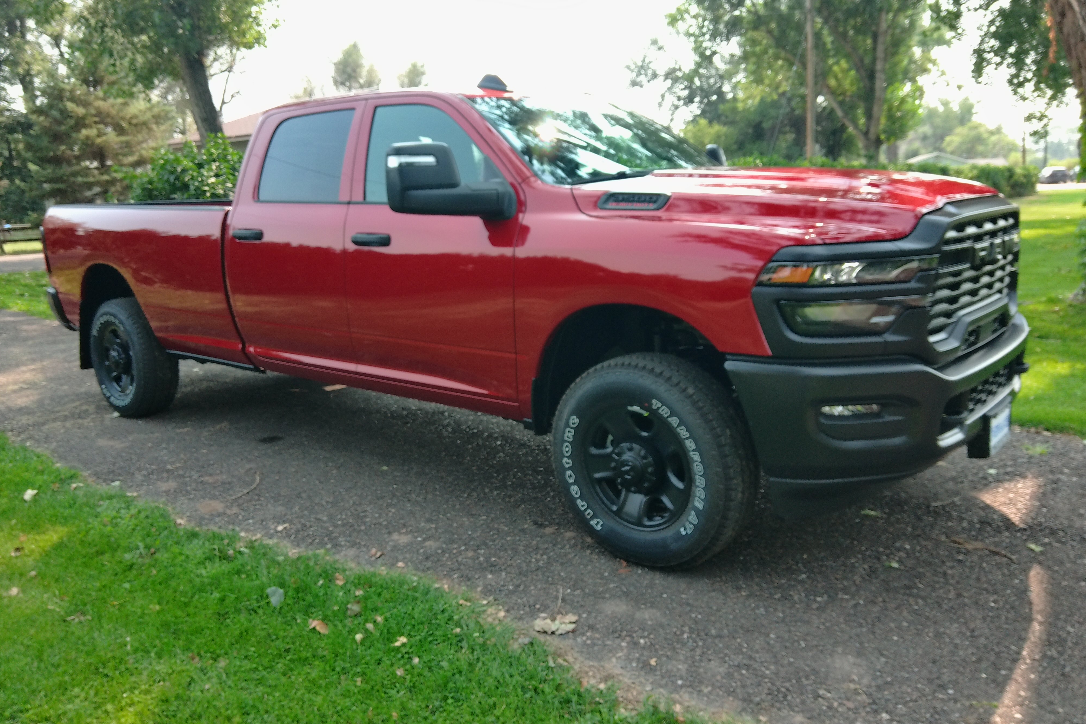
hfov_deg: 65.5
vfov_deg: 46.4
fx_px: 845
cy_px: 340
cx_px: 525
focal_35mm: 28
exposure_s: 1/183
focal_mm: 3
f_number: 2
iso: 100
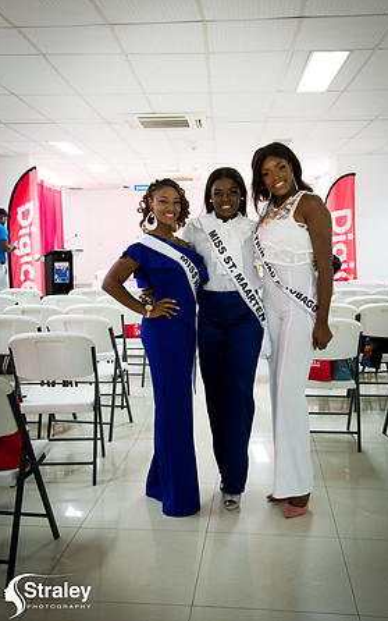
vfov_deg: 52.7
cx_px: 203
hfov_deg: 34.5
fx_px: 626
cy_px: 309
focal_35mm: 37
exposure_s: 1/100
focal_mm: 36
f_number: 6.3
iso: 4500
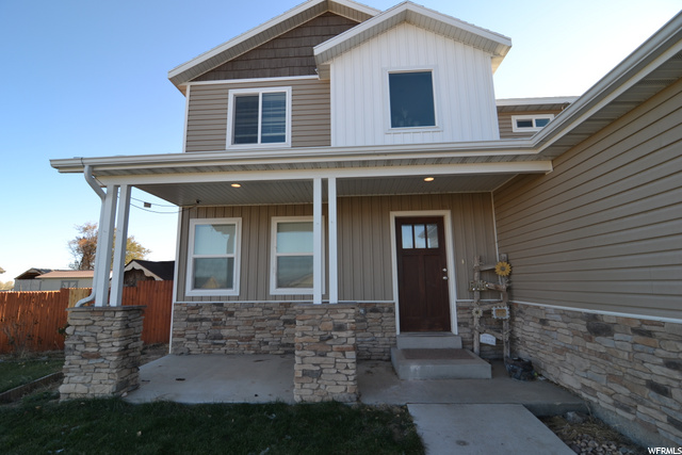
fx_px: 313
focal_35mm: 16
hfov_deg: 95.0
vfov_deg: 72.1
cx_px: 341
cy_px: 228
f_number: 5.6
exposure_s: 1/125
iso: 100
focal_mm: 11
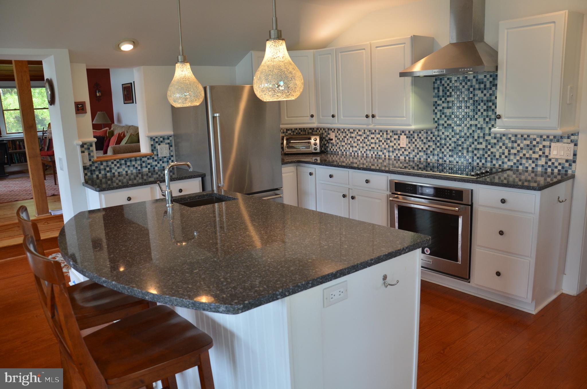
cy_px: 194
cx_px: 294
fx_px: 439
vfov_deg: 47.7
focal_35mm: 27
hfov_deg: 67.5
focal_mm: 18
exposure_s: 1/80
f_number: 4.5
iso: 400
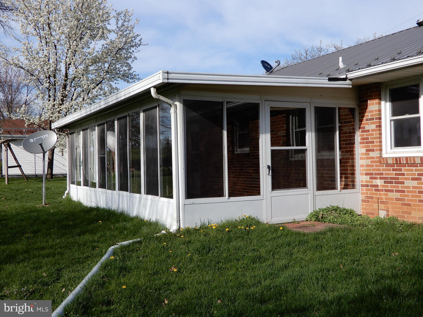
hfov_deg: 49.0
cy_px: 158
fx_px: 464
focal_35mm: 38
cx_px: 212
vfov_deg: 37.7
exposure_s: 1/800
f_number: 4
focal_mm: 6.8
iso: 80
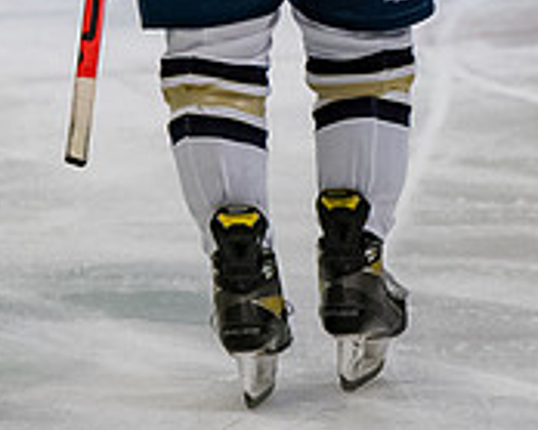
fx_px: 16312
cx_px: 279
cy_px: -355
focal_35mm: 1025
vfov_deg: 1.5
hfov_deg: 1.9
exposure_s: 1/800
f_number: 3.5
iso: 2000
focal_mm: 155
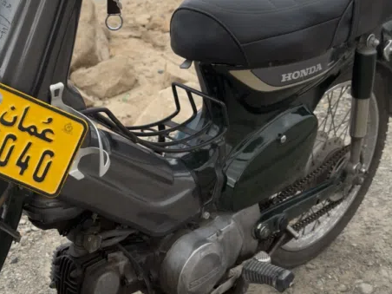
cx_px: 115
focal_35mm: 34
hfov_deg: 52.4
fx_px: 385
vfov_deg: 41.5
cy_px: 111
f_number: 1.78
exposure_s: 1/2262
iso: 64
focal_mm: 6.76
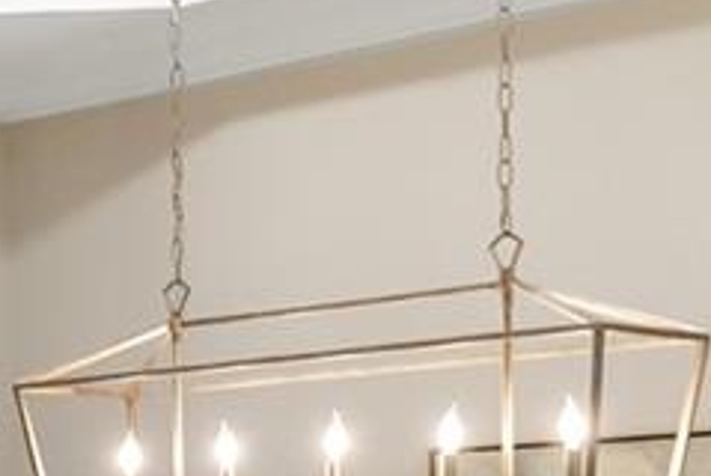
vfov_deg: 12.4
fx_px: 2116
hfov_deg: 16.2
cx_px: -547
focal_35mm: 107
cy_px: 640
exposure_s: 1/320
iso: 800
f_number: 2.8
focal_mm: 16
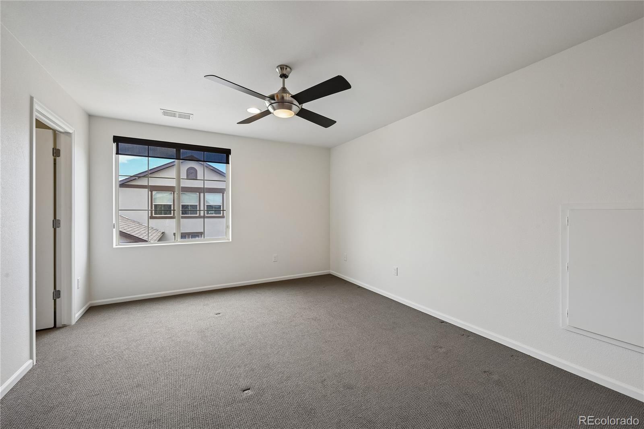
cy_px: 214
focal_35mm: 14
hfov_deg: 104.3
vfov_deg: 81.2
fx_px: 250
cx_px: 322
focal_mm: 14
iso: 400
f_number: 10
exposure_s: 1/50
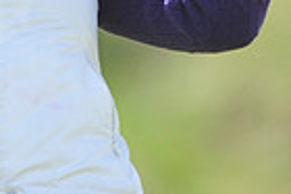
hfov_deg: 1.7
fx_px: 10020
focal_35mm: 1241
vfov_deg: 1.1
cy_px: -188
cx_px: -235
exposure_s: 1/2500
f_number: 5
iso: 400
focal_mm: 300
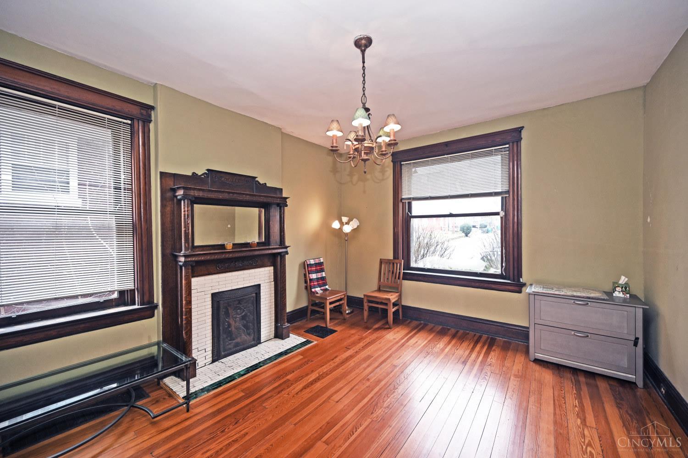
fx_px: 268
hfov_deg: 104.3
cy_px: 229
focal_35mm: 14
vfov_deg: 81.2
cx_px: 344
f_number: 4.5
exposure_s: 1/80
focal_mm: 14
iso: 200
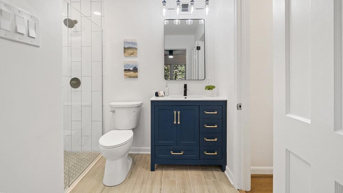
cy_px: 81
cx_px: 170
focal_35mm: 16
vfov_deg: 66.7
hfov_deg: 99.4
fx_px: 146
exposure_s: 1/3
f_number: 8
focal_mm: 10
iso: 250
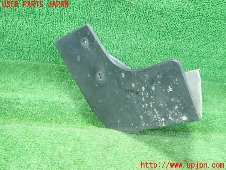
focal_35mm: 30
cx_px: 113
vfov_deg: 46.8
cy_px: 85
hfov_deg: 60.0
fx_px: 196
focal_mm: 5.5
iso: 800
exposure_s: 1/100
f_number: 2.3
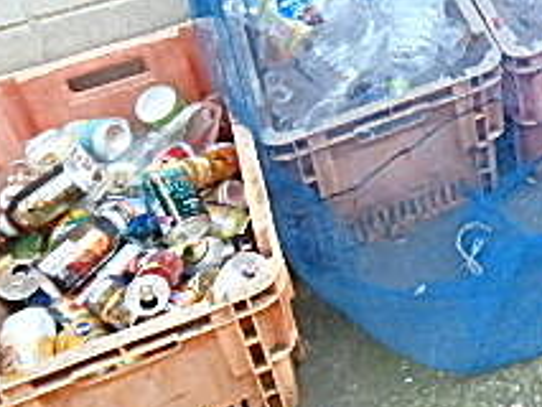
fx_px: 987
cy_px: -165
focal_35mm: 63
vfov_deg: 20.6
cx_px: 700
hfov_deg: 26.3
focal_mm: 3.7
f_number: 3.5
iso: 800
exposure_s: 1/200
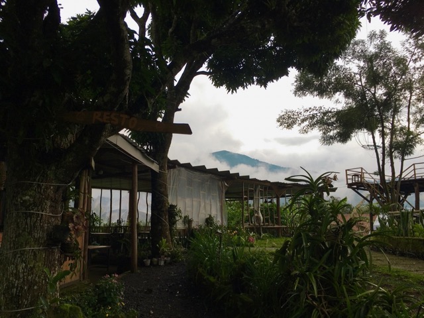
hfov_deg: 61.7
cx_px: 212
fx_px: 355
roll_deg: +3.1
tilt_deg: +11.1
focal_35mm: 29
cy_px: 159
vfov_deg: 48.2
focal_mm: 4.15
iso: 25
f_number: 2.2
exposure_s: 1/114
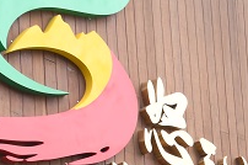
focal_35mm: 166
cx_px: 449
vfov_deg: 7.5
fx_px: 1142
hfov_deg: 11.5
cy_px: 441
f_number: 8
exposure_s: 1/30
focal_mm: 27
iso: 400
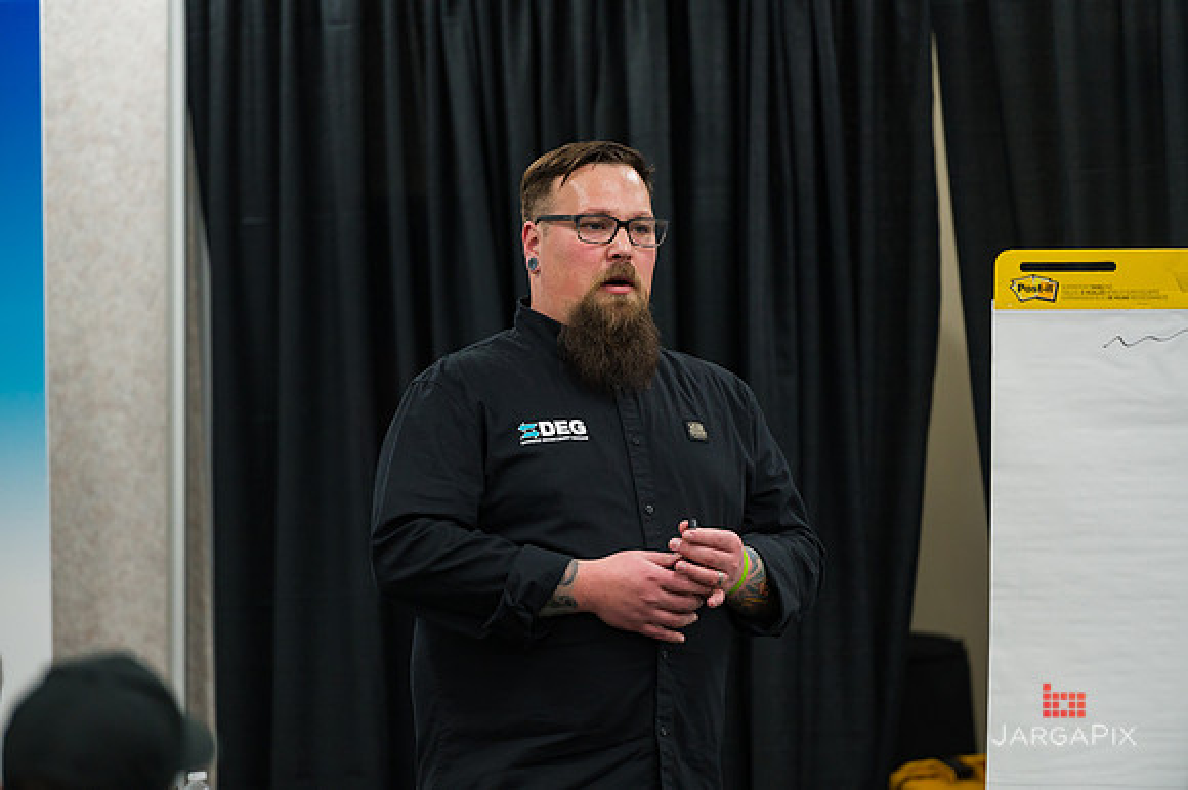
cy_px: 395
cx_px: 594
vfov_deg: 6.9
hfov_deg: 10.3
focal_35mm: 200
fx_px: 6596
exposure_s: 1/500
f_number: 3.2
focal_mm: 200
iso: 1600
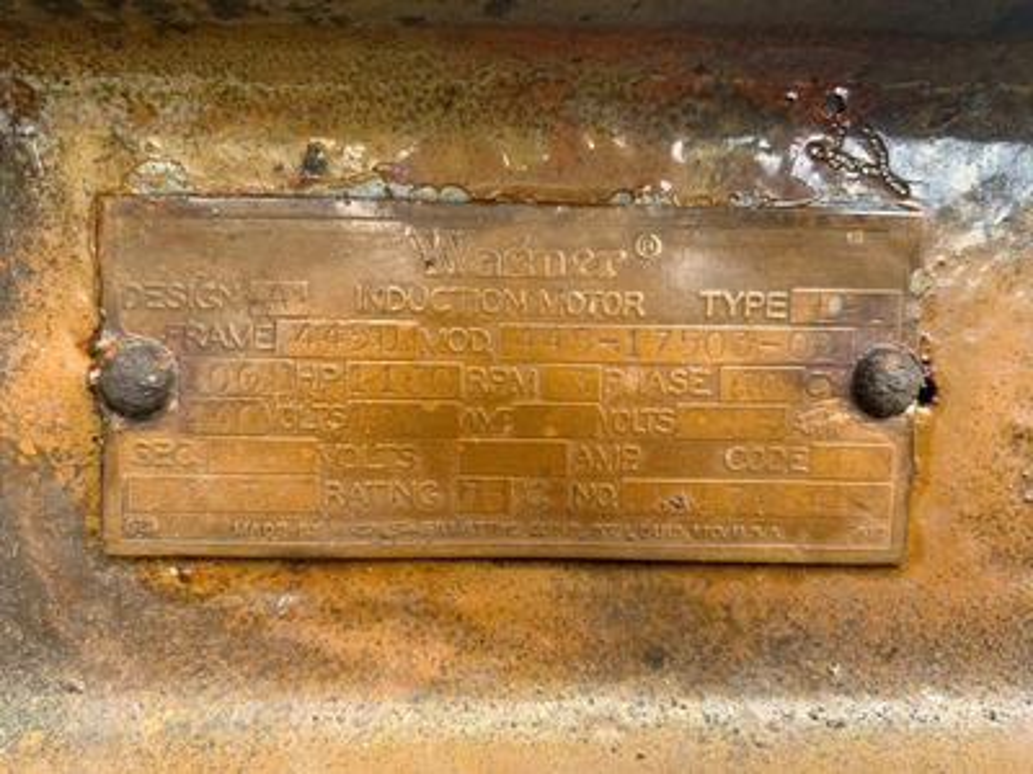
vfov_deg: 53.1
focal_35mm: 26
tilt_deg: -48.6
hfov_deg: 67.3
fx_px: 776
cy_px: 387
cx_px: 516
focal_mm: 4.25
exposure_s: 1/121
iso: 50
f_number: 1.8
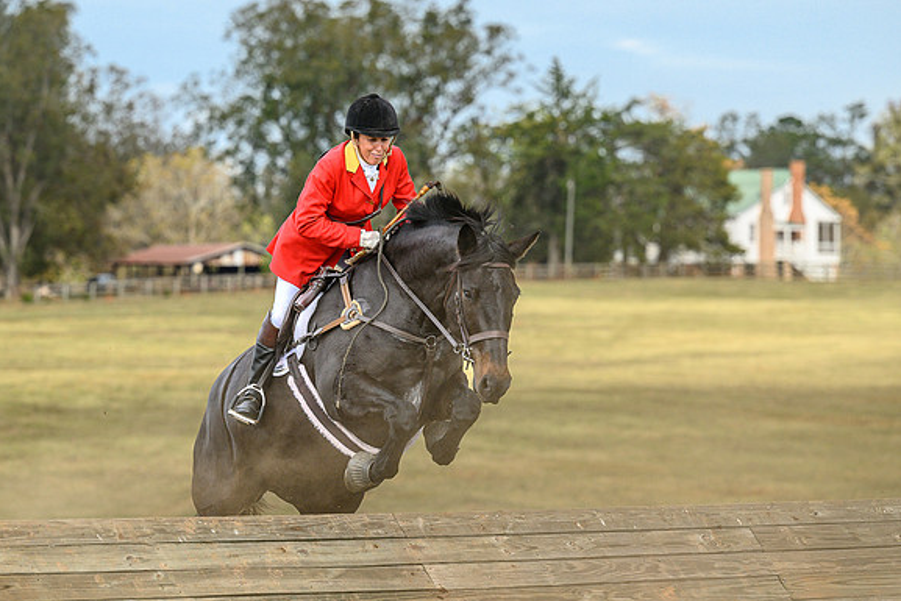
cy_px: 236
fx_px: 4981
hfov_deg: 10.3
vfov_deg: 6.9
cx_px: 394
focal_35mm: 199
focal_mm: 135
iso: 400
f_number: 3.5
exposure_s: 1/1000
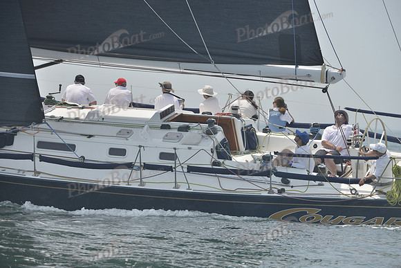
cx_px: 200
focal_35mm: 220
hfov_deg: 9.4
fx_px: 2451
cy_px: 134
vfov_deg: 6.2
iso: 280
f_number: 8
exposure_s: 1/1000
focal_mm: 220
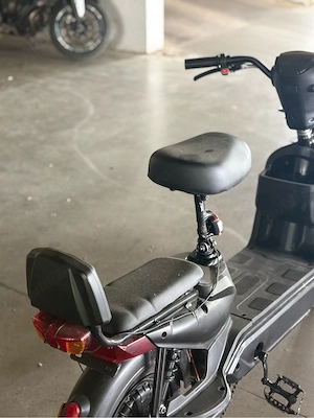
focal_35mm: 52
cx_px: 157
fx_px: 629
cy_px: 209
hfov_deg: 28.0
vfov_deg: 36.8
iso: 320
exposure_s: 1/32
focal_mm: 5.96
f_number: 1.6
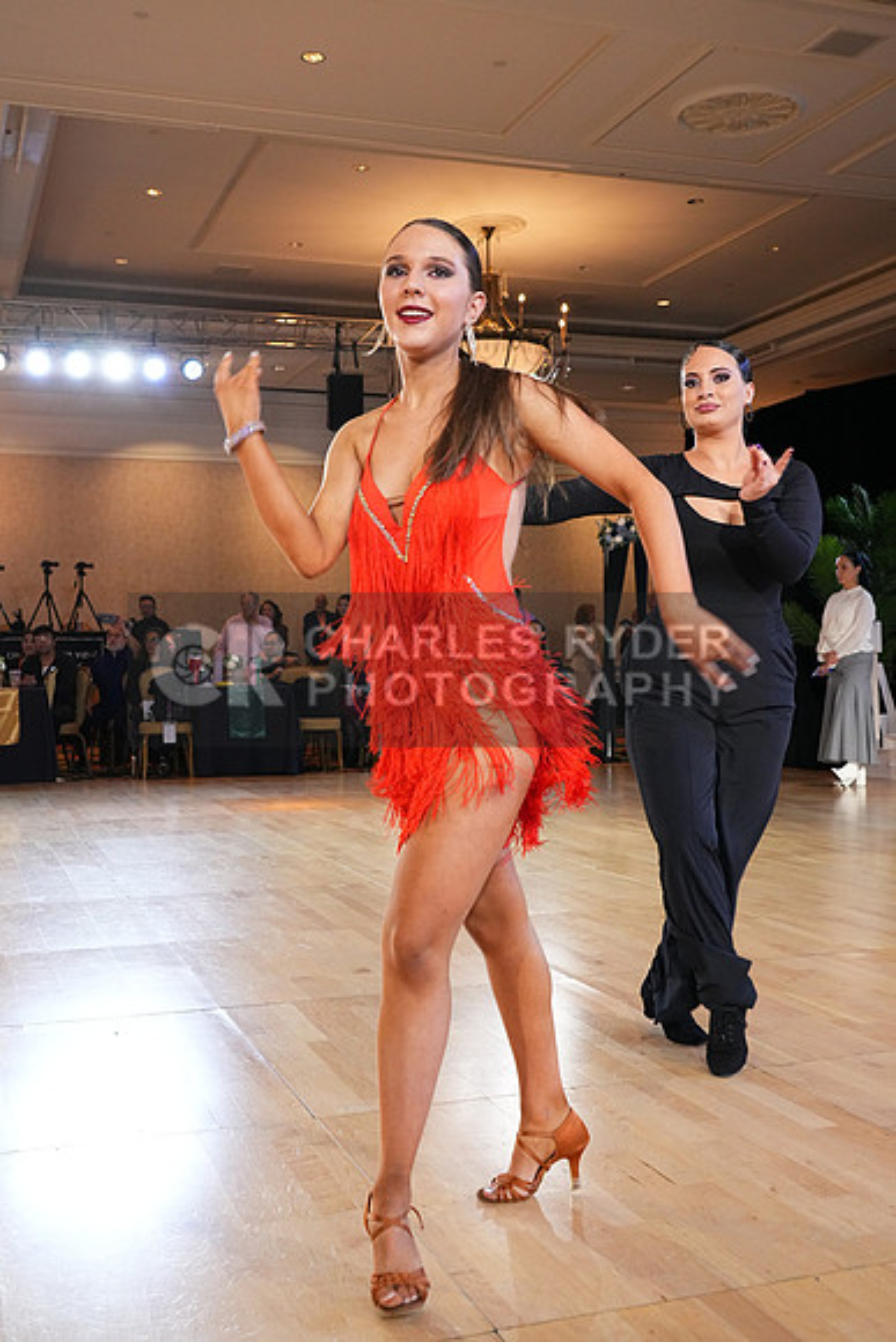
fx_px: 1380
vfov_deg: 51.9
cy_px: 671
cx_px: 448
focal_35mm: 37
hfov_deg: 36.0
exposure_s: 1/200
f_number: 6.3
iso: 5000
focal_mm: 37
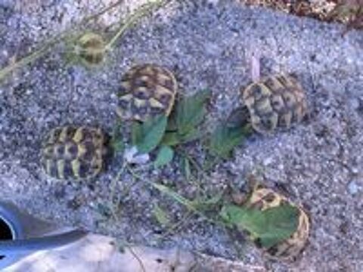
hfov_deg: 61.7
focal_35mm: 29
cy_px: 136
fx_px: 304
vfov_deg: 48.2
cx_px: 182
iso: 50
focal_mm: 3
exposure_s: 1/120
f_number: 1.8
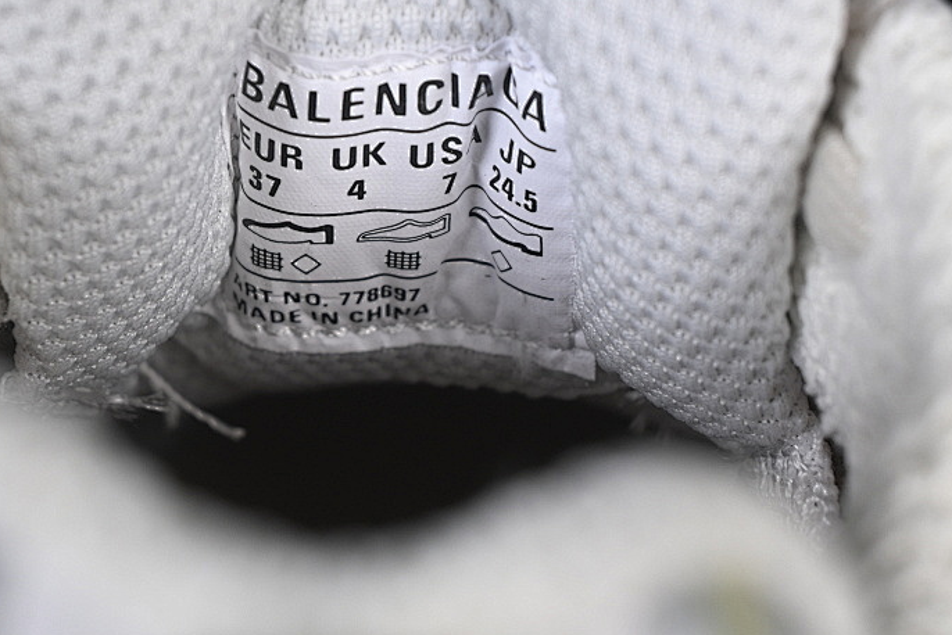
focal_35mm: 118
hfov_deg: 17.3
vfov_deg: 11.6
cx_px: 379
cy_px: 262
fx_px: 3122
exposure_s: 1/80
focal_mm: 50
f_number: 7.1
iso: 160
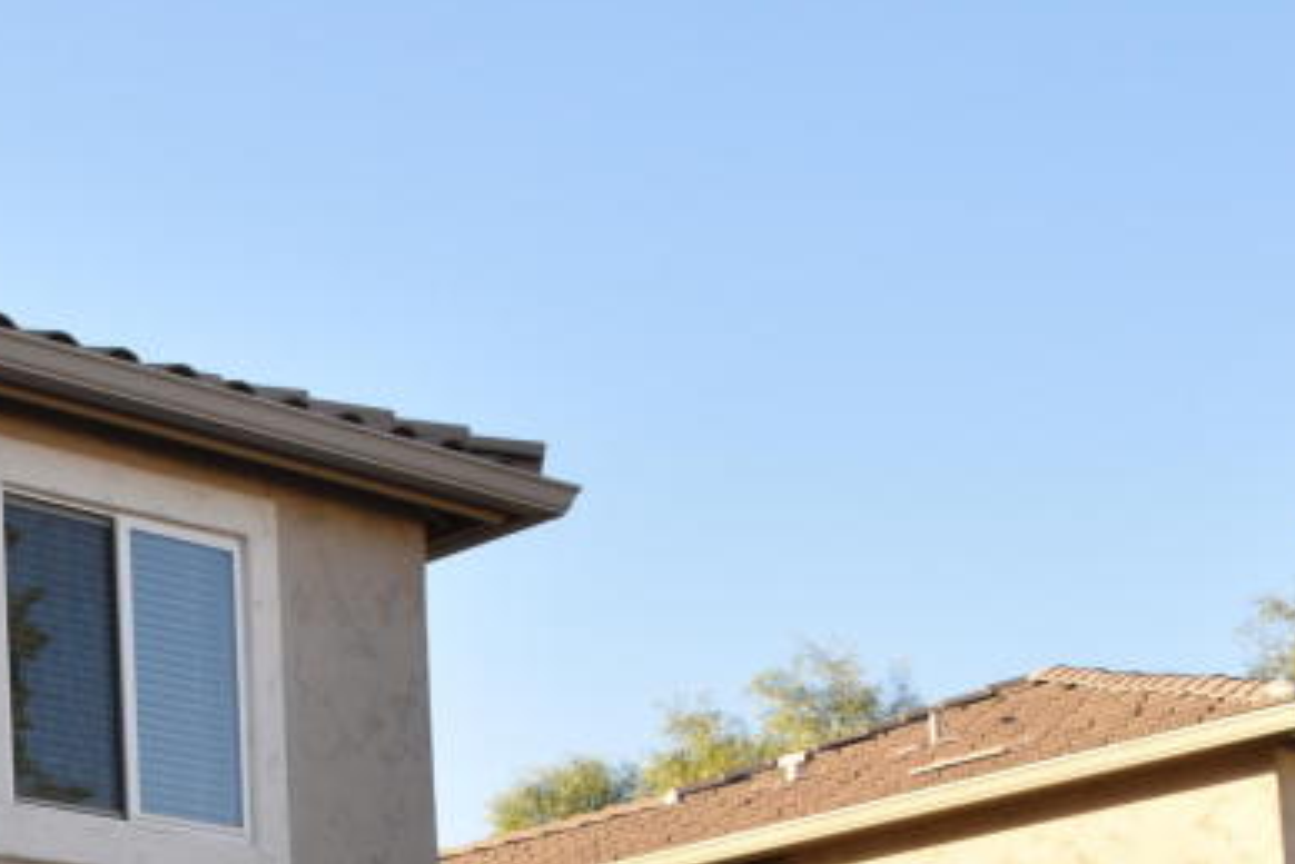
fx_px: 3203
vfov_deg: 14.5
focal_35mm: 89
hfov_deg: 22.0
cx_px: 3
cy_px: 1241
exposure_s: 1/250
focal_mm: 20
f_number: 8
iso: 360
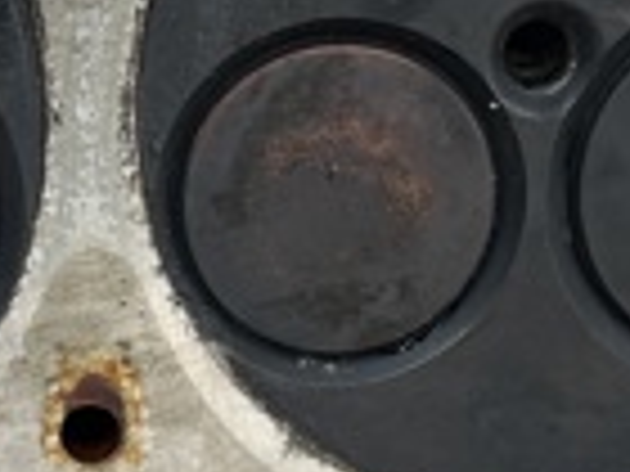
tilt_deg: -6.2
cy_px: 29
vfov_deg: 12.3
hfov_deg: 16.5
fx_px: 2166
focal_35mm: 119
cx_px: 144
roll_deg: +0.1
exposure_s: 1/122
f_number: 1.6
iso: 40
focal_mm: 5.1
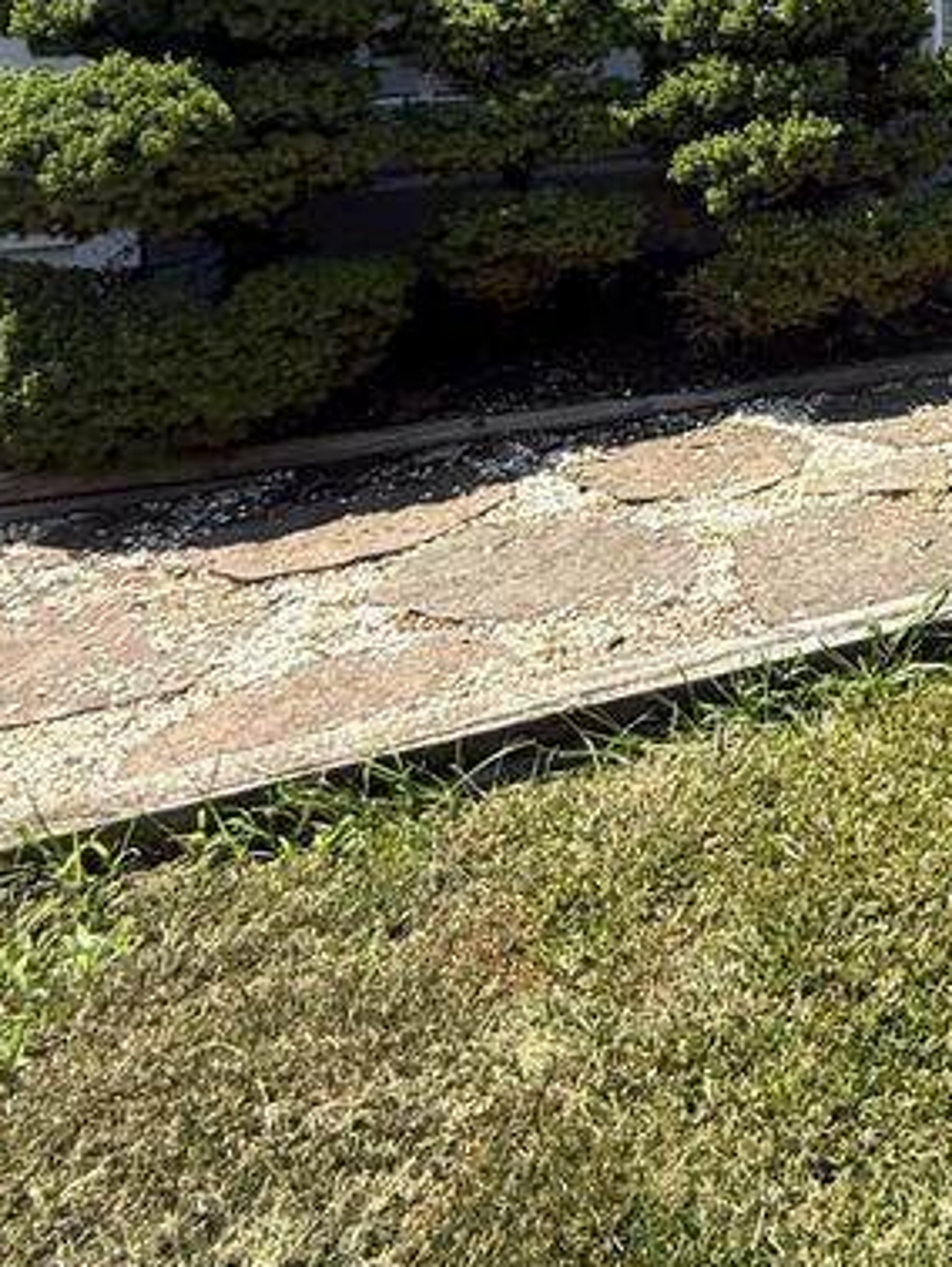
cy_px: 0
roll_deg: -0.3
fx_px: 1465
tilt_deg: -1.9
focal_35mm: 40
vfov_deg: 40.9
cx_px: 1324
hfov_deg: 27.9
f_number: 2.2
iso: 50
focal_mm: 2.22
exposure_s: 1/1017
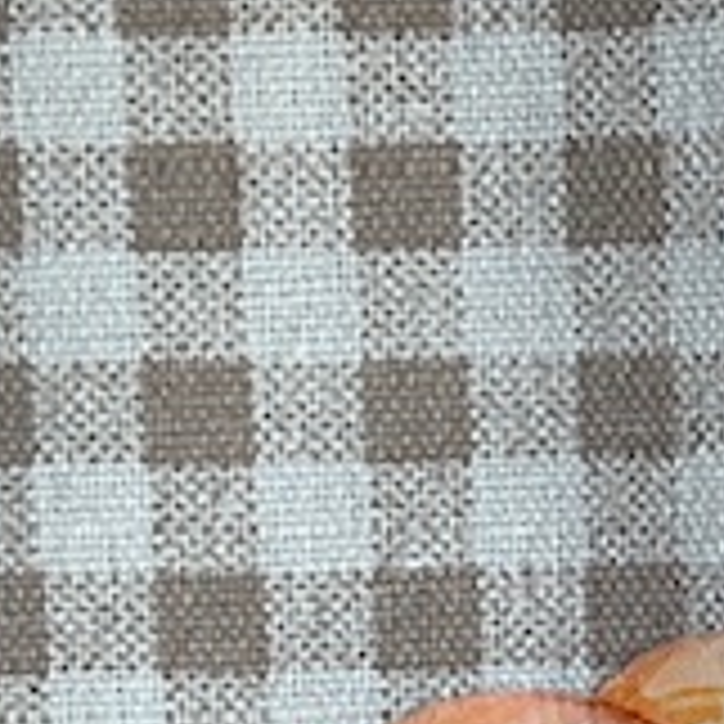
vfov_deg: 8.2
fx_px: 4827
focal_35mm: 204
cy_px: 1417
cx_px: 1228
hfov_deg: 8.3
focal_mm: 3
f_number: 1.8
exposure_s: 1/100
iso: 20
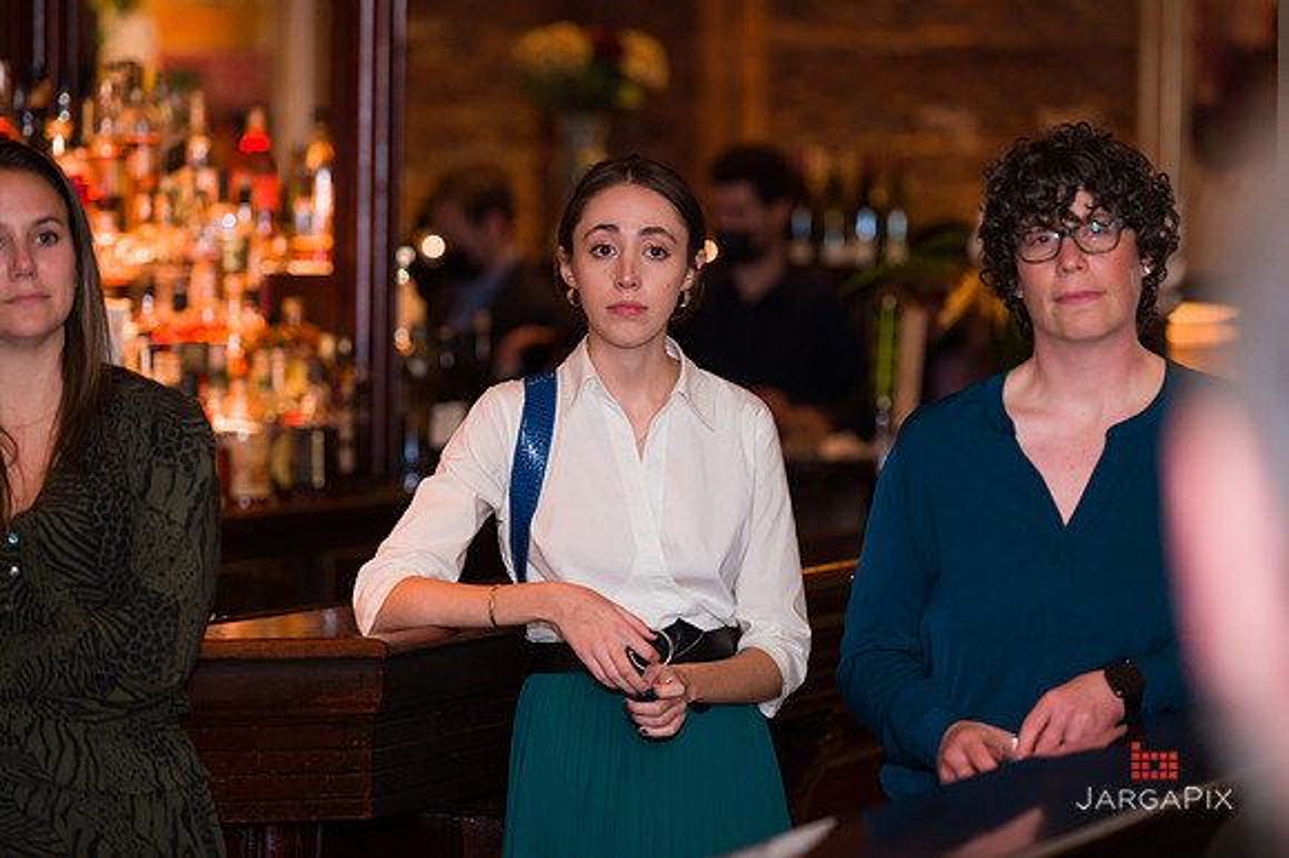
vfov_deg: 8.8
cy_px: 429
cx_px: 644
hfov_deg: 13.3
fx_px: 5546
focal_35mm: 155
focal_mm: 155
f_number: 3.2
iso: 1600
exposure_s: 1/125
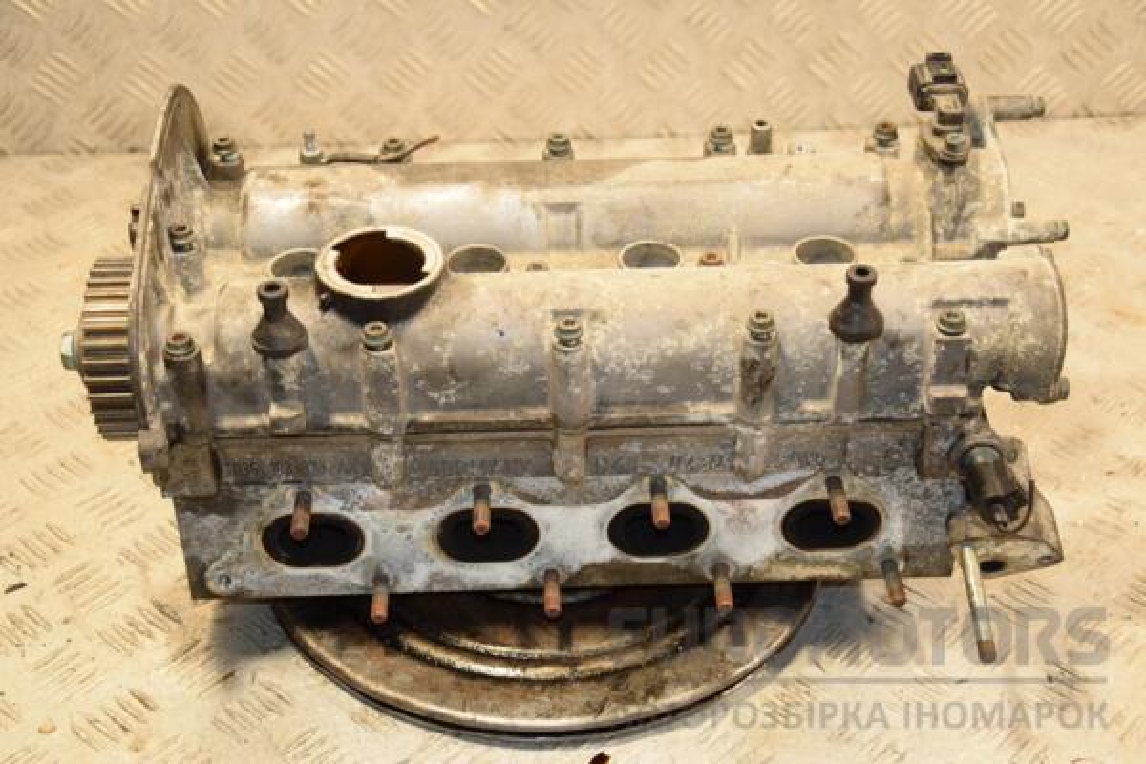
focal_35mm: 57
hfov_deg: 35.1
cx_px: 573
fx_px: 1814
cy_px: 382
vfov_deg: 23.8
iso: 800
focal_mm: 38
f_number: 5
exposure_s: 1/125
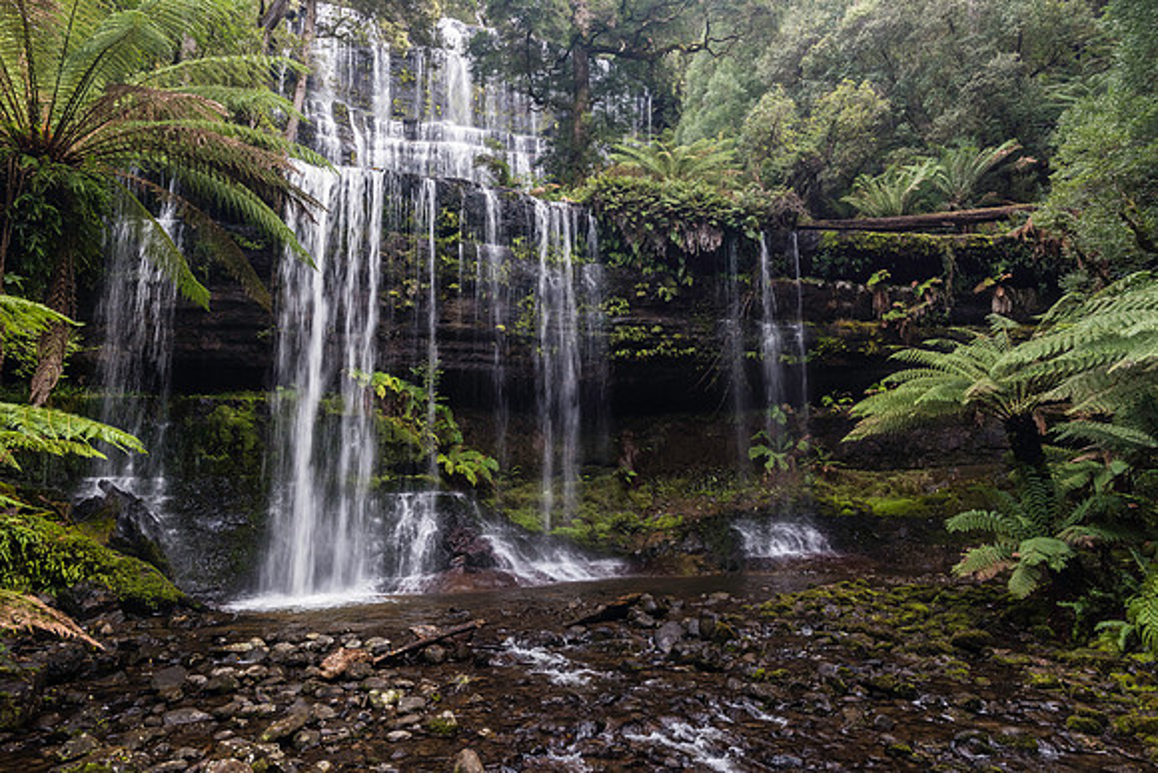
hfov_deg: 73.7
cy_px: 386
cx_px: 579
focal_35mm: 24
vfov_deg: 53.2
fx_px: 772
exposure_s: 1/20
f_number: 11
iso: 400
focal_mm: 24
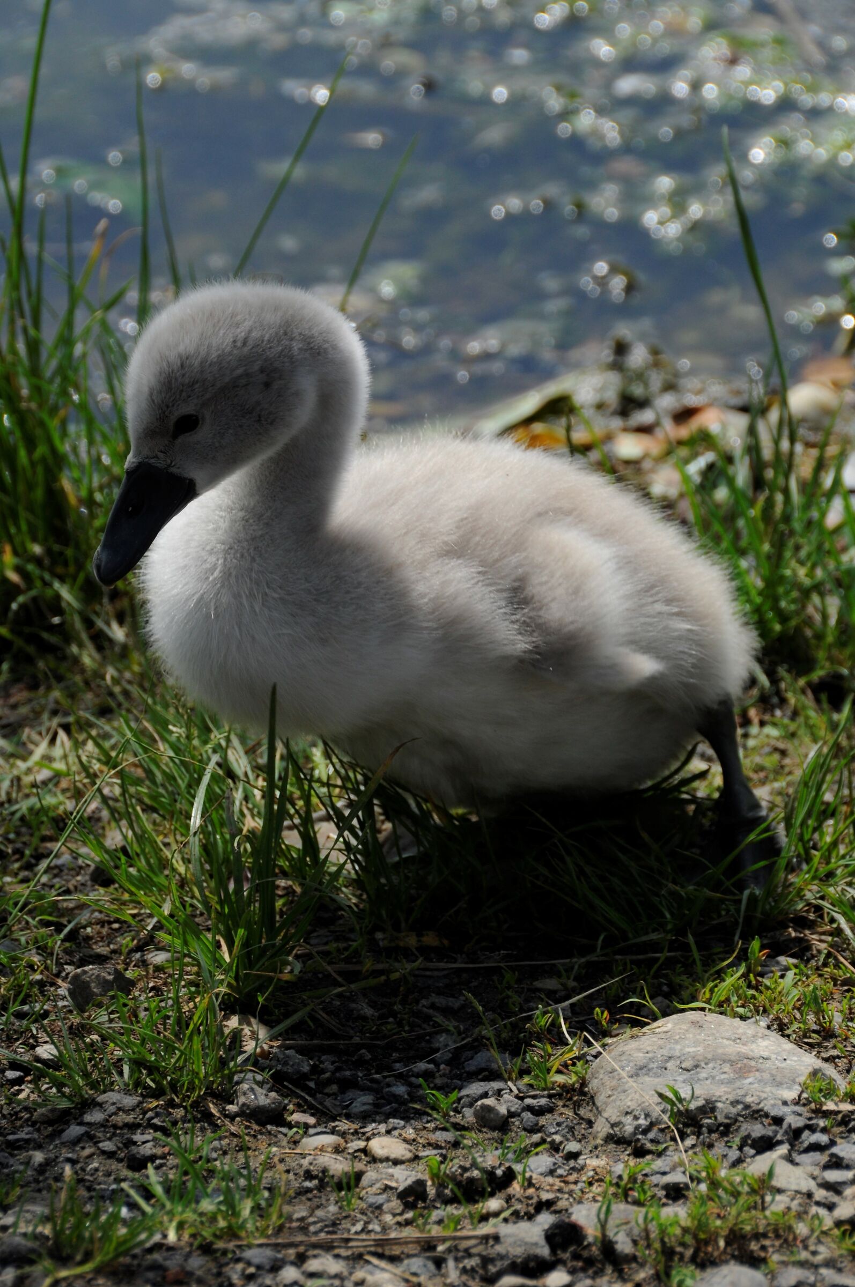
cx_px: 428
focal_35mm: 300
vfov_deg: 6.9
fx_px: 10715
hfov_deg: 4.6
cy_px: 644
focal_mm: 200
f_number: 9
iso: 200
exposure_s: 1/640
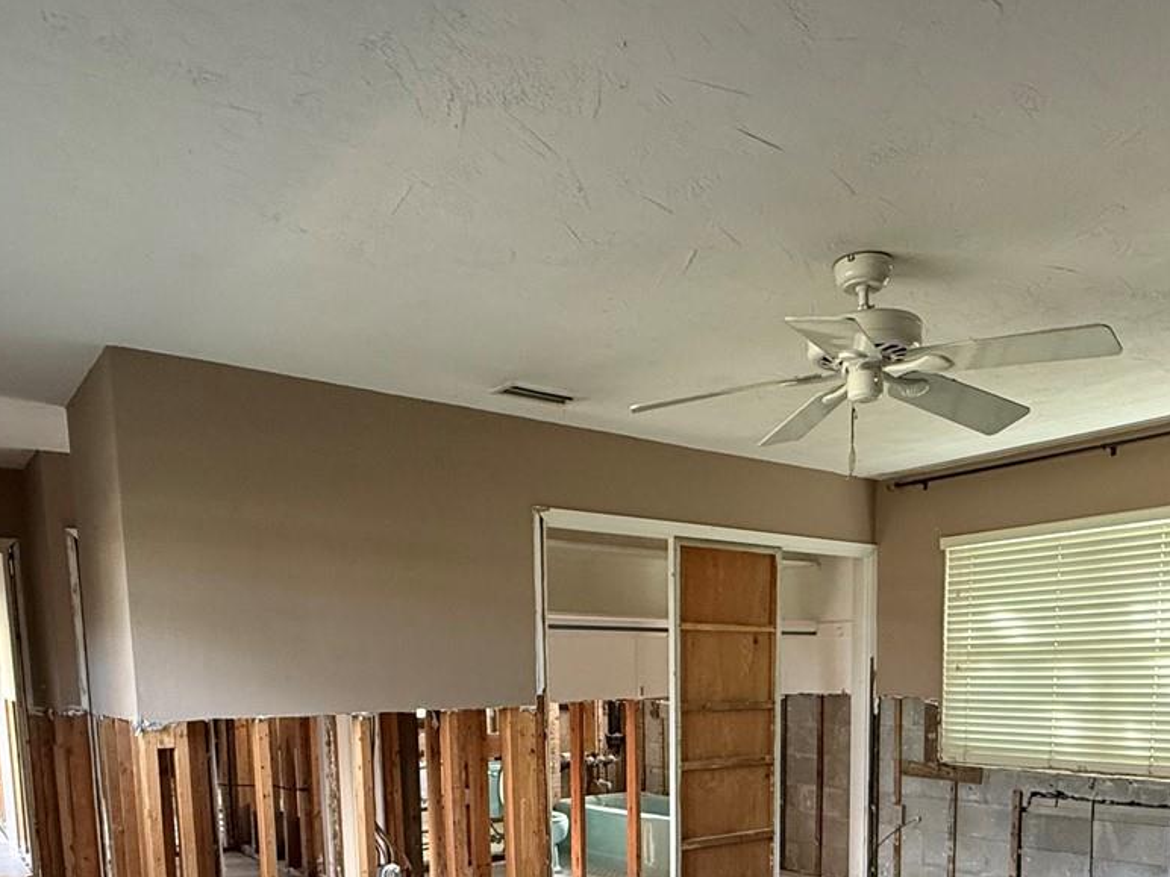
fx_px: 980
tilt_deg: -6.3
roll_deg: +0.7
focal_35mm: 29
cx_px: 664
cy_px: 797
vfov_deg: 43.8
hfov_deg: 61.4
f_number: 2.2
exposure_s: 1/60
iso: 400
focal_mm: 2.22
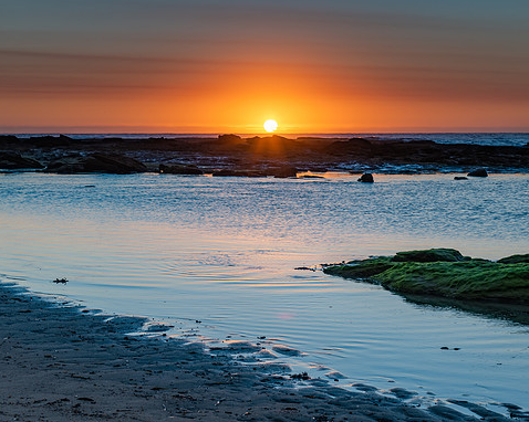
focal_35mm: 80
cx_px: 275
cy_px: 212
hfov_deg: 23.9
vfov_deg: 19.2
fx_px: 1252
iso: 31
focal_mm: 70
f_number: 8
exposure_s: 1/13
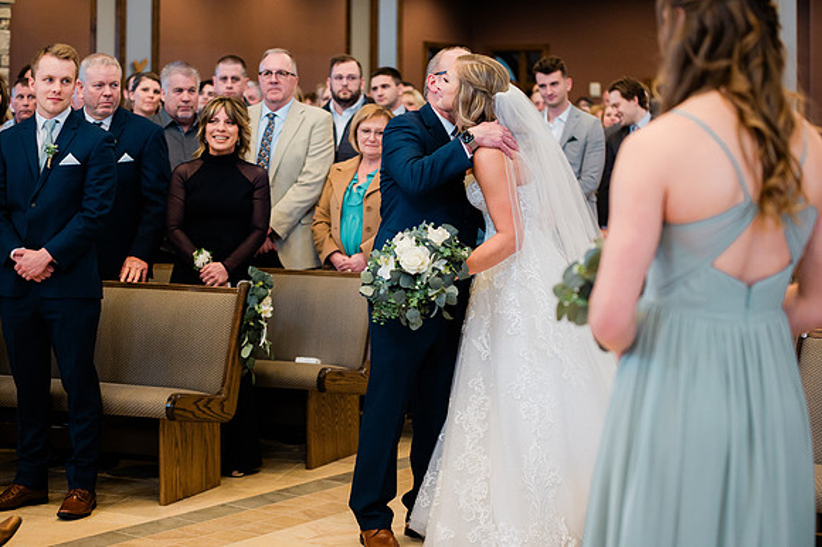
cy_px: 274
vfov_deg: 19.4
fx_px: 1597
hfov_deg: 28.9
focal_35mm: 70
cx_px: 411
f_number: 2.8
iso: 1600
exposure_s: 1/250
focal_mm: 70
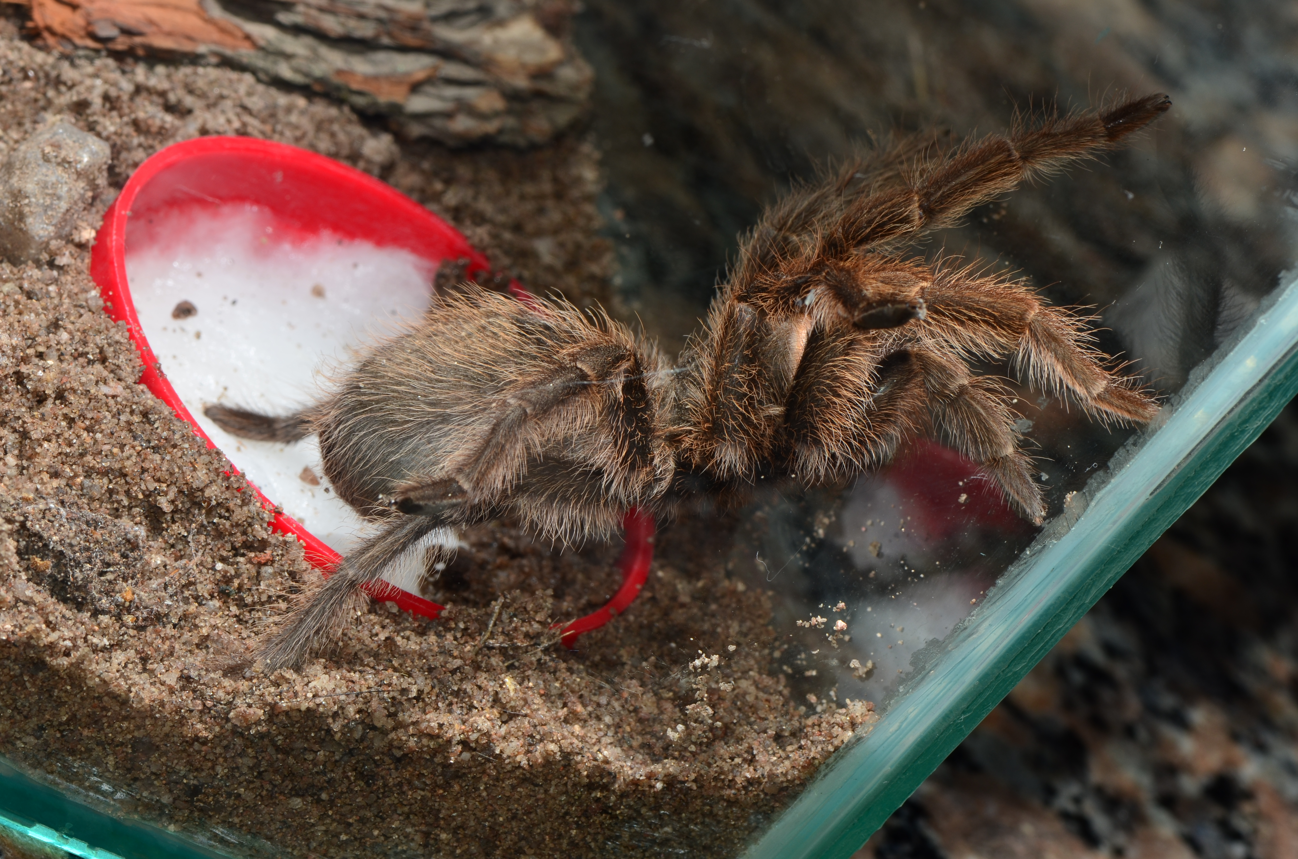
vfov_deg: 8.7
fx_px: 5667
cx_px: 649
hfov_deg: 13.1
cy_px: 430
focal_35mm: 158
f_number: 16
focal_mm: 105
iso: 100
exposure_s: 1/60
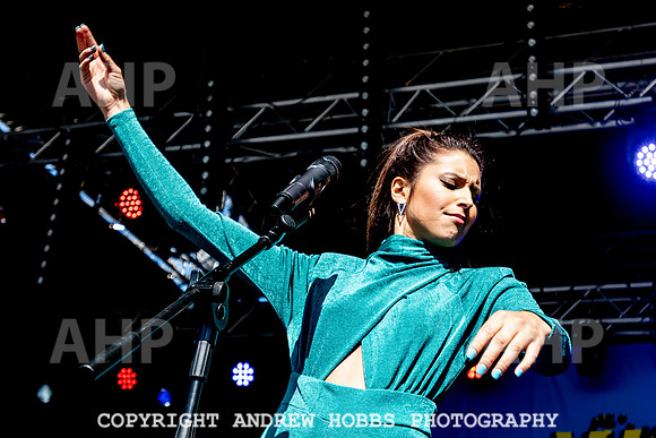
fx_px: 1287
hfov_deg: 28.5
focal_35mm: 71
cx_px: 393
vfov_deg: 19.3
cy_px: 173
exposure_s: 1/1250
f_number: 5.6
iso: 360
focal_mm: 35
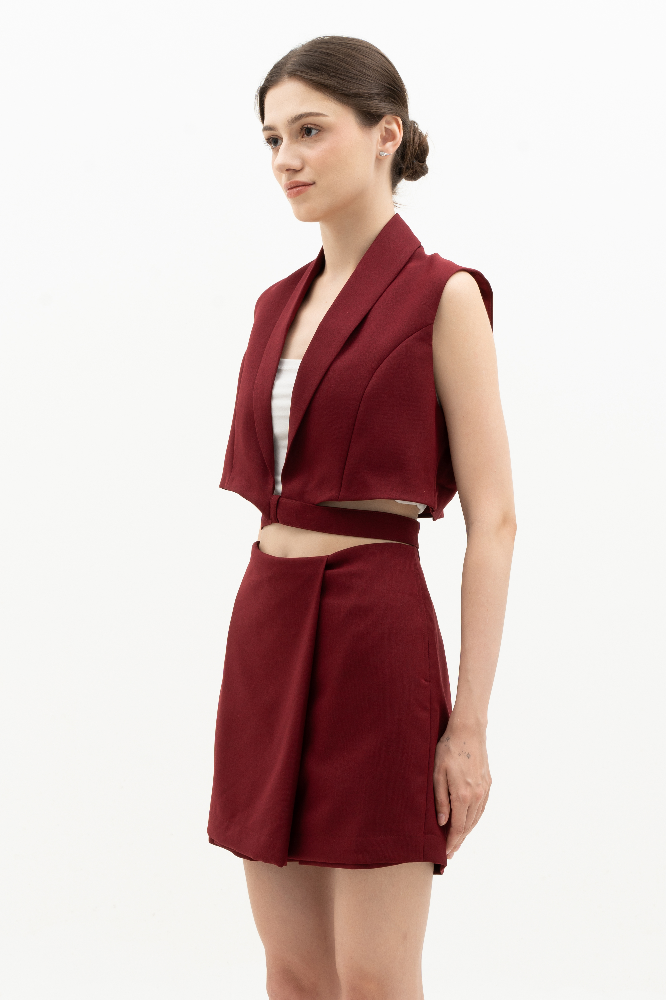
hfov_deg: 30.5
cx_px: 333
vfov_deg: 44.5
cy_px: 500
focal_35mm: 44
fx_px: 1221
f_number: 11
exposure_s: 1/160
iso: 100
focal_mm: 44
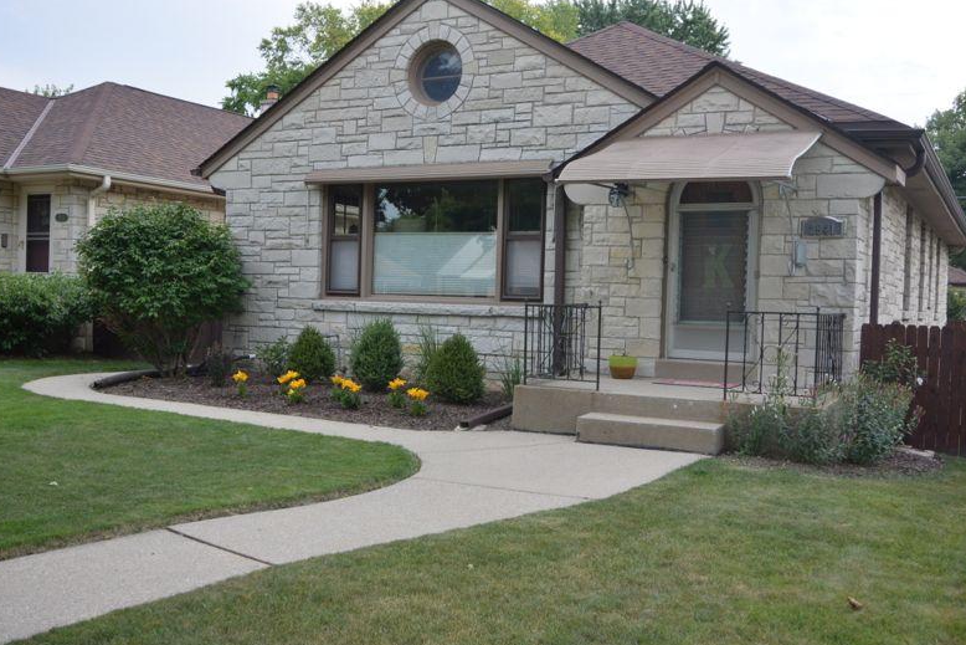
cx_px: 481
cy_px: 329
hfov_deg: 51.9
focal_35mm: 37
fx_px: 993
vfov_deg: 36.0
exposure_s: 1/400
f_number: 4
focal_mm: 13.6
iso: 200
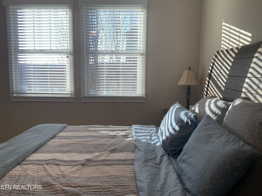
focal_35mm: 29
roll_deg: -0.3
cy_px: 98
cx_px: 131
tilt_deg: -4.9
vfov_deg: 48.2
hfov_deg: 61.7
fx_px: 219
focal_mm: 3
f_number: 1.8
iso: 25
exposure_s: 1/120
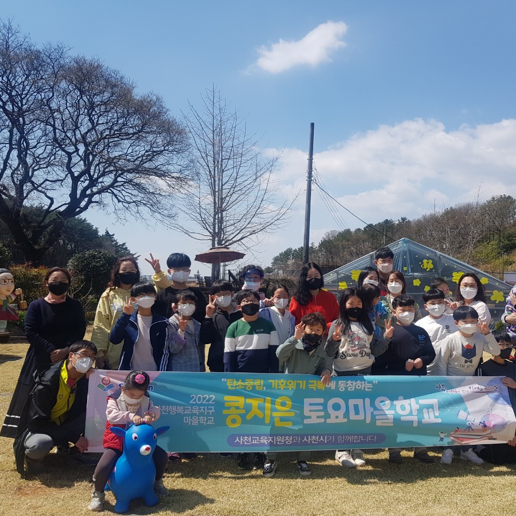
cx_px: 302
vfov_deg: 52.5
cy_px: 258
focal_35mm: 31
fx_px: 523
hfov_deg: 52.3
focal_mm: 4.3
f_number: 1.7
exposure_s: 1/3333
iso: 40
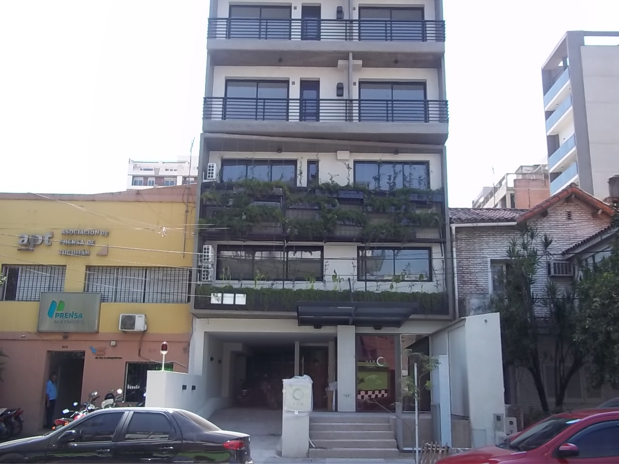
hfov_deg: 51.4
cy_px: 232
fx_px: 644
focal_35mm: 36
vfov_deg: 39.7
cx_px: 310
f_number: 3.1
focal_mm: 6.5
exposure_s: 1/320
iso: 80
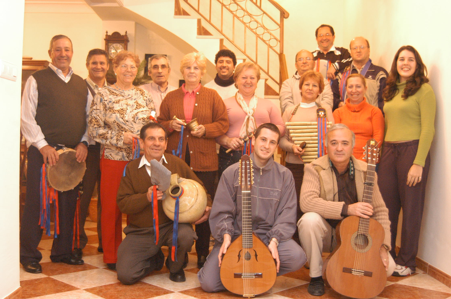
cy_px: 150
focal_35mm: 42
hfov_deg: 46.4
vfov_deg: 31.8
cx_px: 226
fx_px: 526
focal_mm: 28
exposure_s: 1/50
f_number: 4
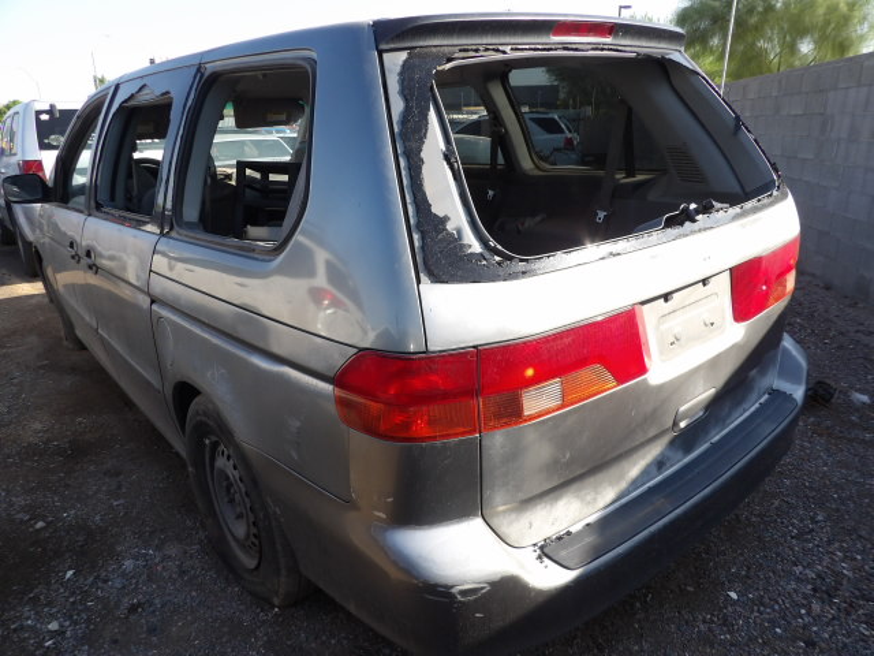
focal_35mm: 24
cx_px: 437
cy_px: 328
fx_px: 606
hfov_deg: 71.6
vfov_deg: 56.8
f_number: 3.2
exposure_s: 1/458
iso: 100
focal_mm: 4.3
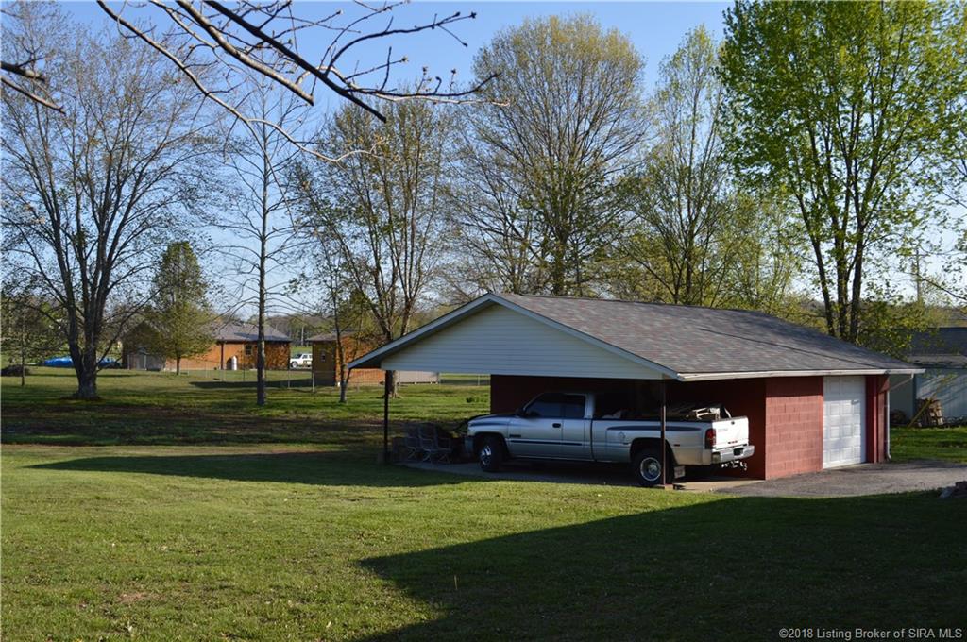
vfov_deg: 36.8
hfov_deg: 53.2
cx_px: 484
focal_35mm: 36
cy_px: 321
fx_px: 966
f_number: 7.1
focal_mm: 24
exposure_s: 1/200
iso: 100
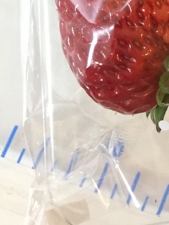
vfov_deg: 19.2
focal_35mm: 90
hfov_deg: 15.2
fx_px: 586
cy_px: -106
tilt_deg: -78.1
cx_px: 255
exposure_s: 1/30
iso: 250
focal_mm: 4.15
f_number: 2.2
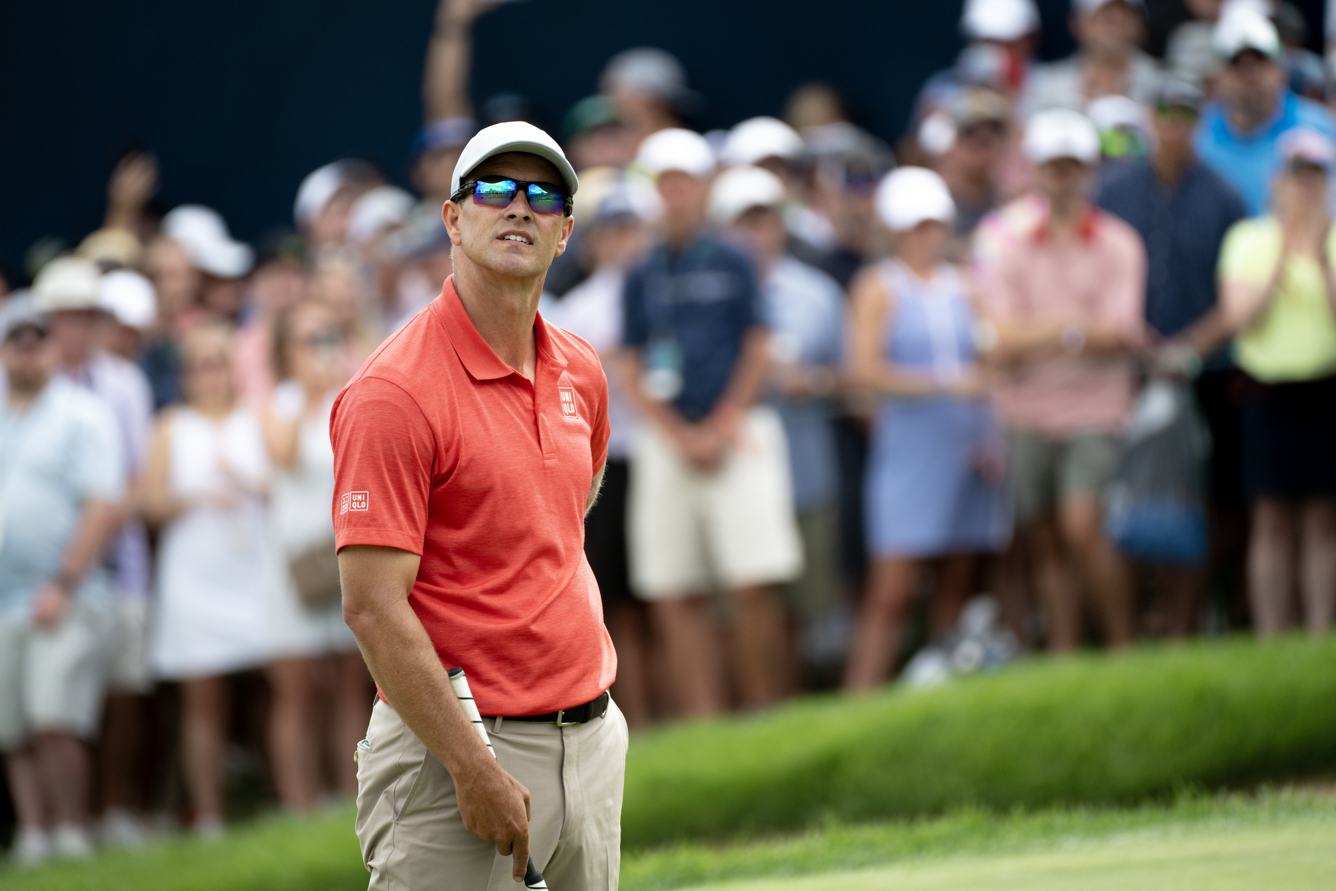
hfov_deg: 4.5
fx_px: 17070
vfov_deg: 3.0
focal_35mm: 460
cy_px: 446
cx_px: 668
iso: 640
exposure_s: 1/1000
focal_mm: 460
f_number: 5.6
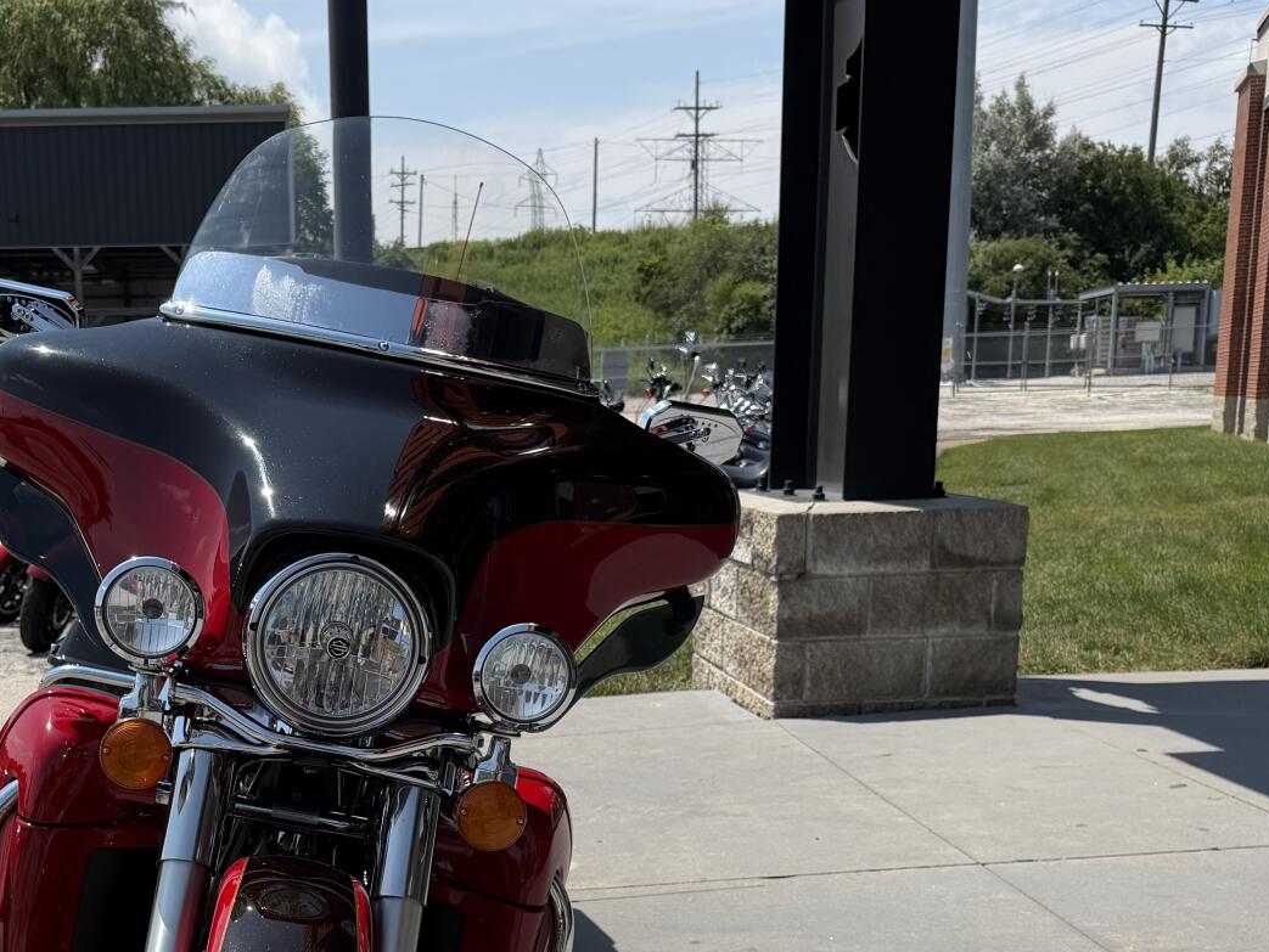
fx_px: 1687
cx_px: 341
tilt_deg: -12.4
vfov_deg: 30.7
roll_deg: +1.6
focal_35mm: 46
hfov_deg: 40.2
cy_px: 774
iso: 80
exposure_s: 1/5714
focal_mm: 6.76
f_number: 1.78
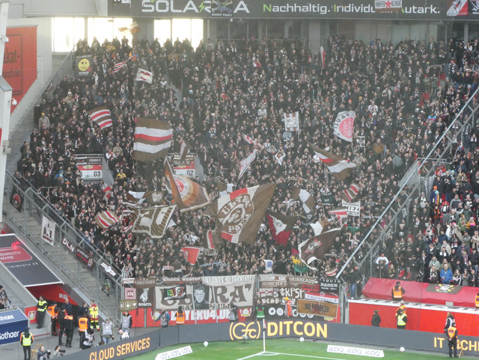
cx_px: 240
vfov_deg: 9.3
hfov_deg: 12.3
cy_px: 180
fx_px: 2214
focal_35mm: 160
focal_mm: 28.7
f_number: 5.5
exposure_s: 1/80
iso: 640
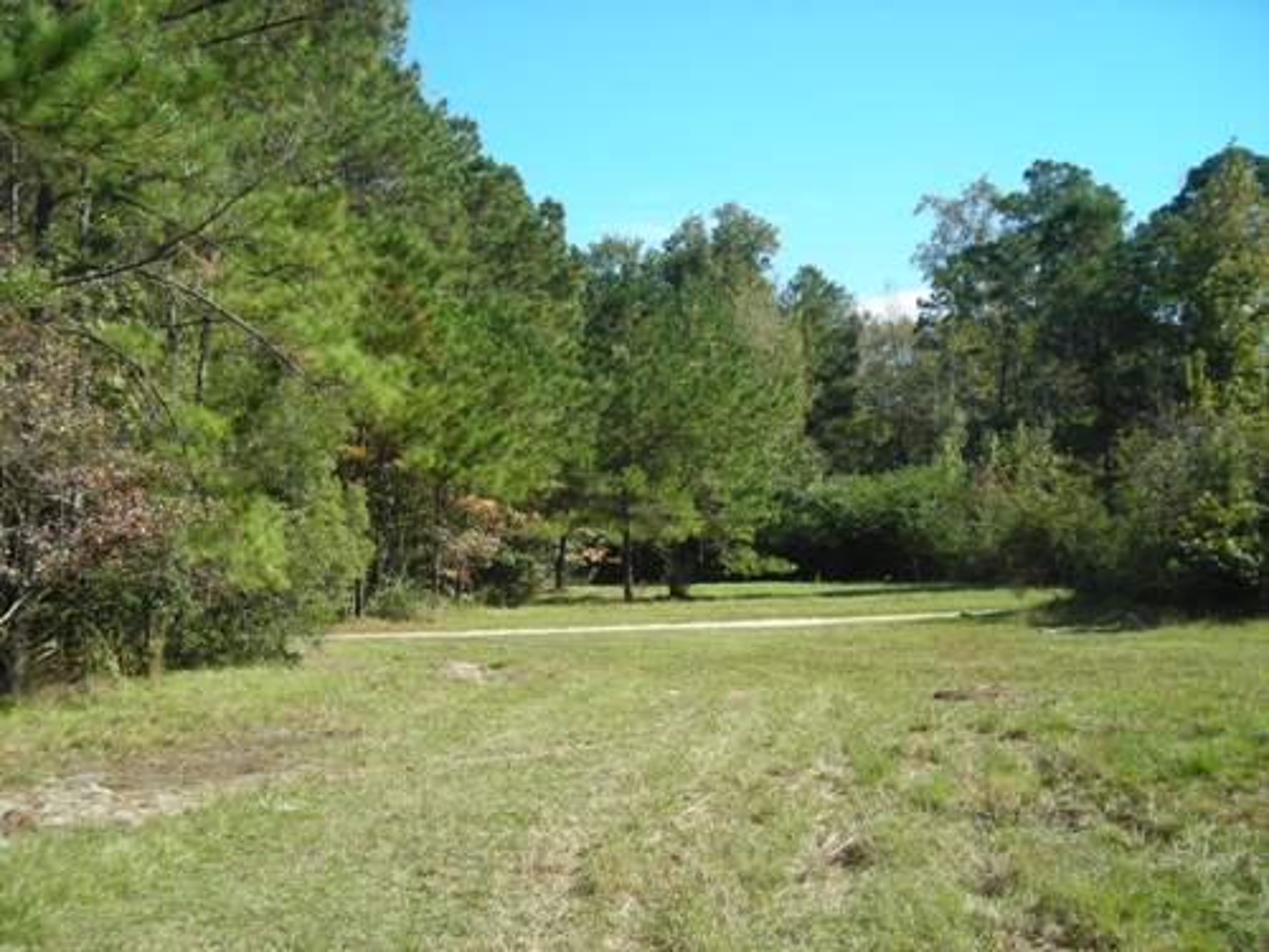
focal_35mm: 38
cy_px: 476
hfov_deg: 49.0
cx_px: 634
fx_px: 1393
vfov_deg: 37.7
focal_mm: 6.3
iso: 50
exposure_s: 1/320
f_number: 3.2
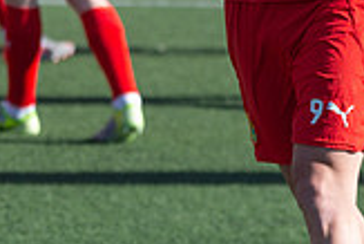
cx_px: 301
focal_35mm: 398
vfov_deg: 3.4
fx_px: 4028
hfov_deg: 5.2
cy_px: -184
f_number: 3.5
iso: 100
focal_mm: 112
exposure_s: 1/1000
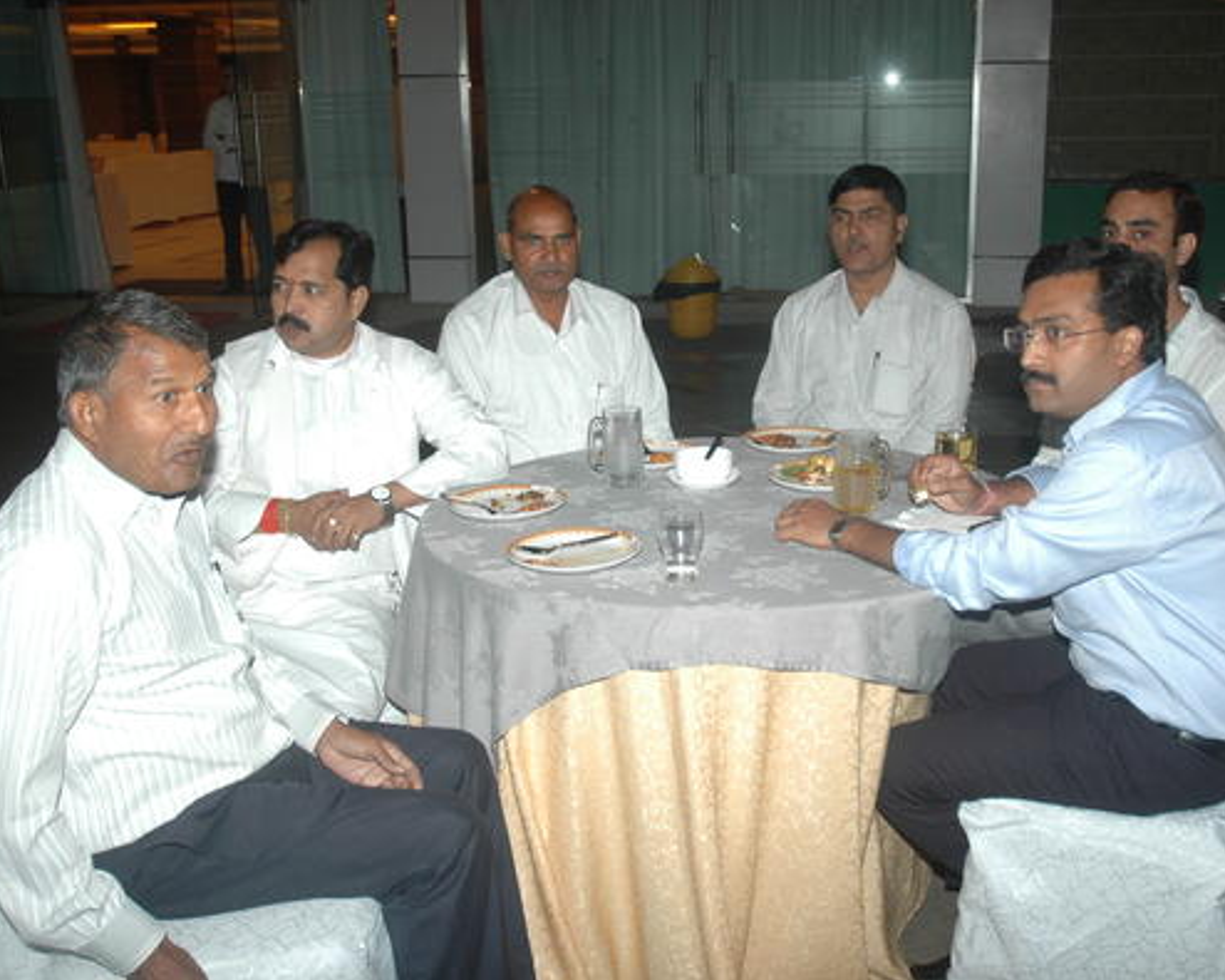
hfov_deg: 44.8
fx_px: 1486
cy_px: 490
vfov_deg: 36.5
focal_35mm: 41
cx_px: 640
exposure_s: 1/60
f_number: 4.5
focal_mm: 24
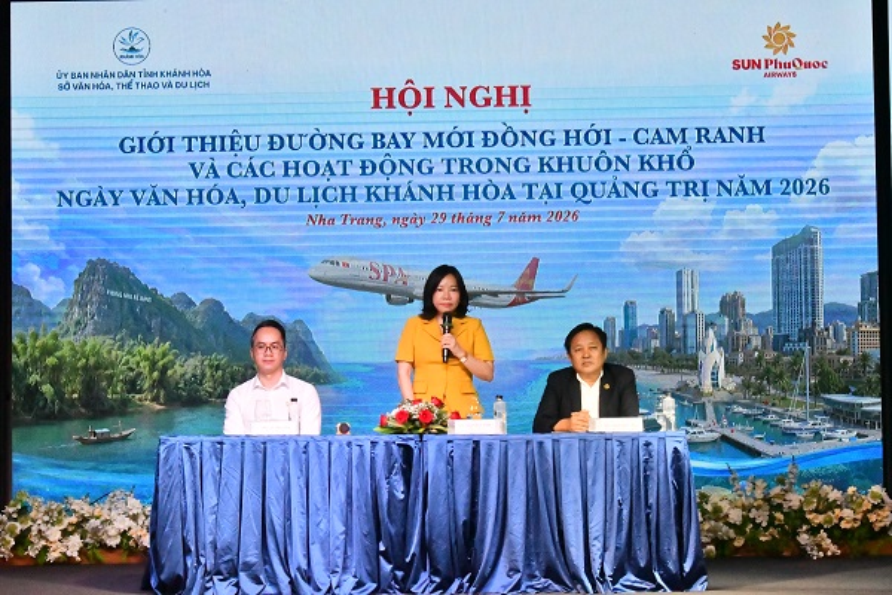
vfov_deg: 16.7
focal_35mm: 82
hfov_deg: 24.8
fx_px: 2032
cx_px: 446
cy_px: 298
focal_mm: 55
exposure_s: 1/125
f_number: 29
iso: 12800
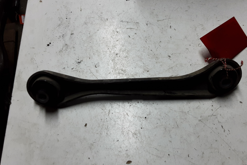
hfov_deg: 58.6
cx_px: 137
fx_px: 220
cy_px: 85
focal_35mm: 32
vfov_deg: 41.1
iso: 64
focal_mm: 2.91
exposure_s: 1/50
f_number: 1.9
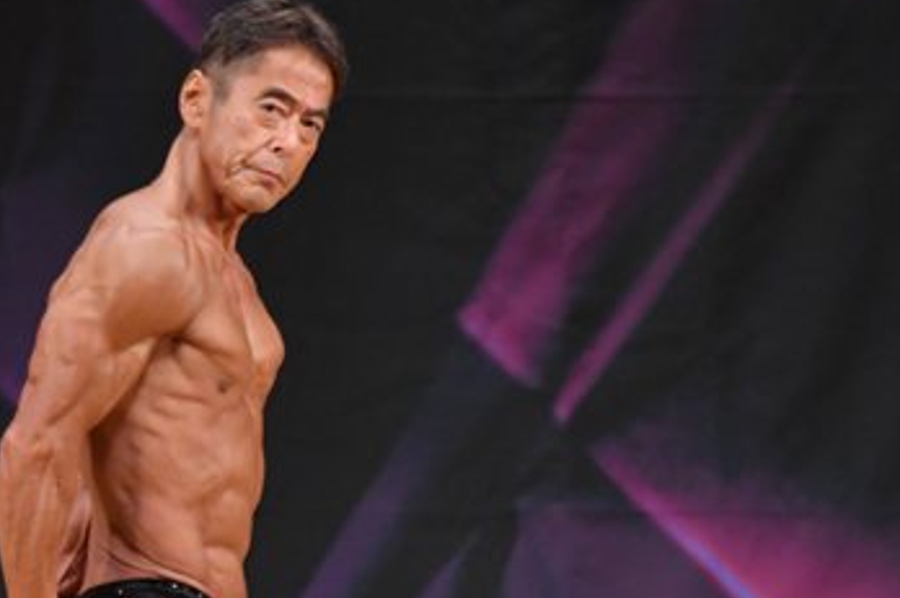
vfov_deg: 1.8
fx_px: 19198
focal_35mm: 769
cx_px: 87
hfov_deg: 2.7
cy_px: 463
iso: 3200
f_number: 5.6
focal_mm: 230
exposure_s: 1/400
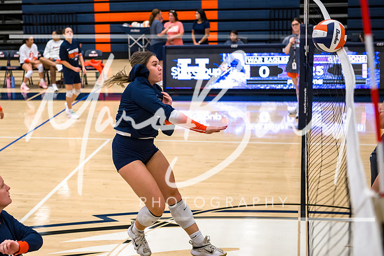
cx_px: 146
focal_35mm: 63
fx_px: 673
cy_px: 104
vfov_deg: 21.5
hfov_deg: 31.7
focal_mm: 50
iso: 2000
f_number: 2.8
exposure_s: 1/1000
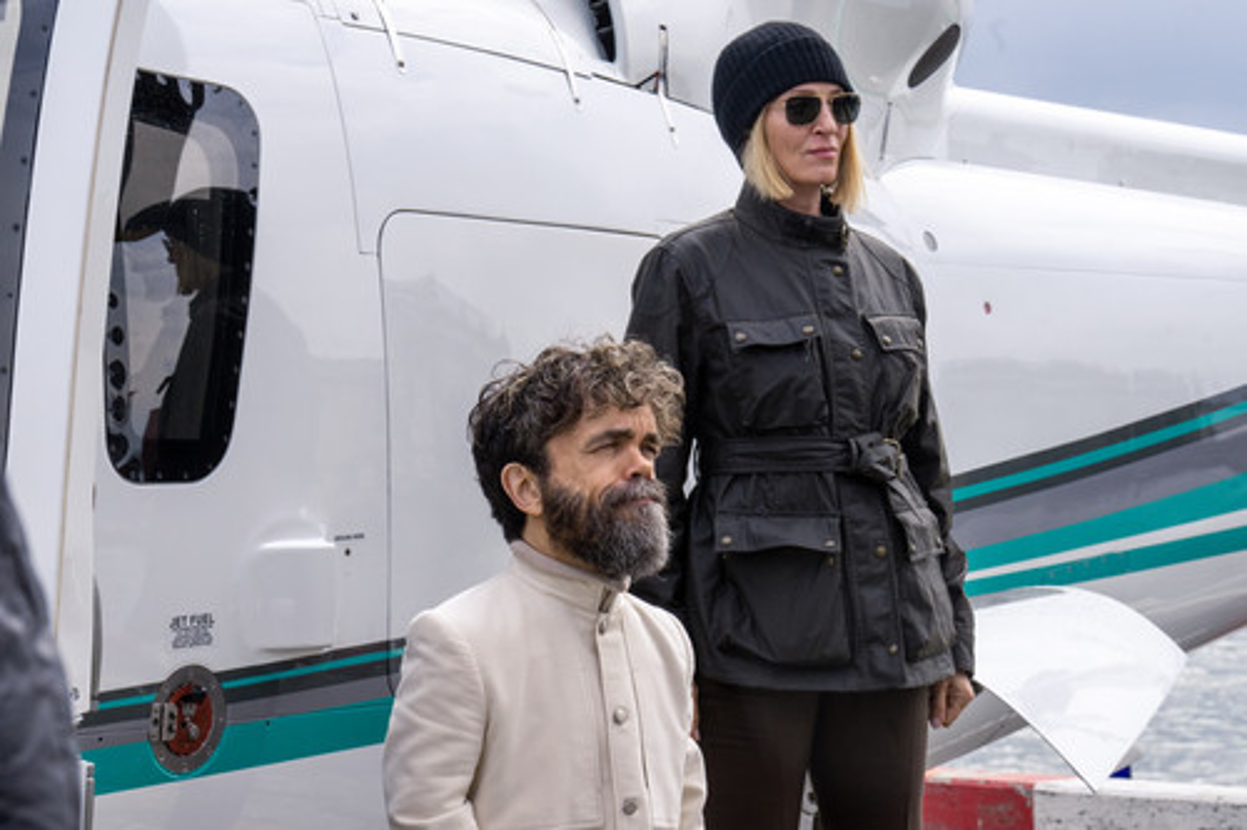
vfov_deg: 14.2
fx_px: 3324
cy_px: 415
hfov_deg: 21.2
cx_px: 624
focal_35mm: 96
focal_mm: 96
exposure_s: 1/500
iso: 640
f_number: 13
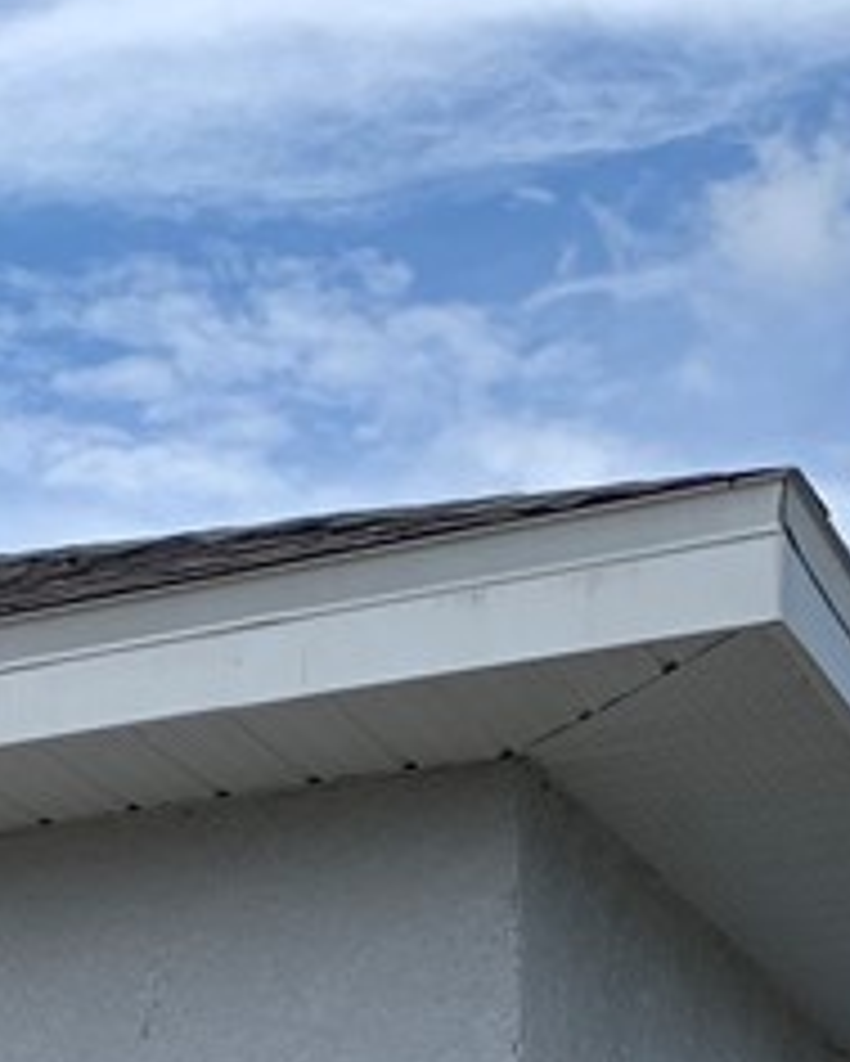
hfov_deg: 12.6
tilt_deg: +1.1
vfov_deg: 15.8
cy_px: 1656
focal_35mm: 110
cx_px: -729
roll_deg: -1.0
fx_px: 3457
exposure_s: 1/2364
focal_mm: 4.25
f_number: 1.8
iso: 25
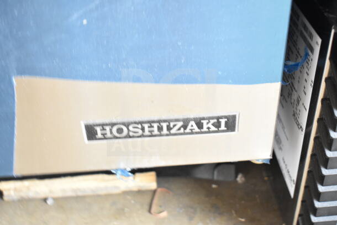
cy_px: 112
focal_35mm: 48
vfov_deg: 28.1
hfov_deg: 41.1
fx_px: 449
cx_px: 168
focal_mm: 32
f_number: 4.5
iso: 2500
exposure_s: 1/50
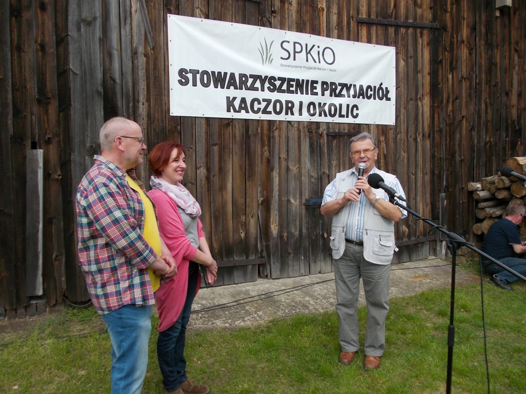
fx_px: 425
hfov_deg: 63.4
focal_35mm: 28
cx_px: 263
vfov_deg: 49.7
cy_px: 197
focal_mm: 4
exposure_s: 1/400
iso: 80
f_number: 2.7
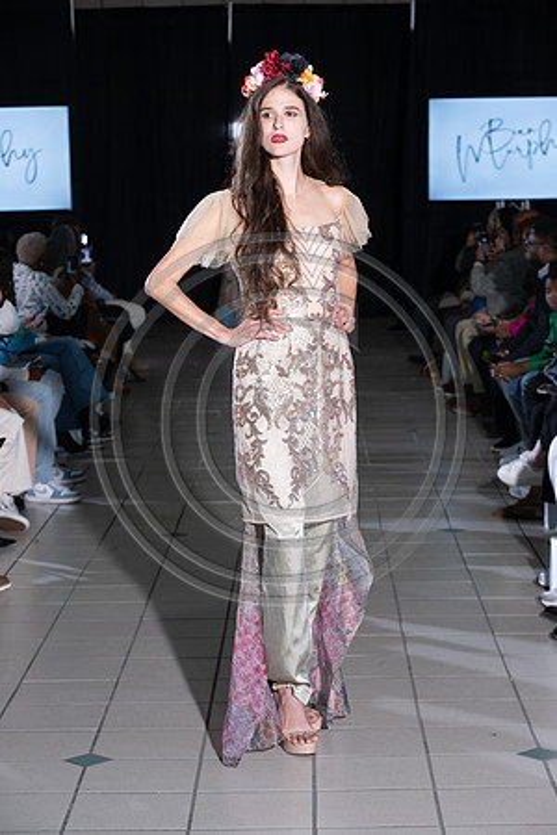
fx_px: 2135
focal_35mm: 92
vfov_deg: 22.1
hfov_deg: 14.9
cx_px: 278
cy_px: 418
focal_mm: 92
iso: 1000
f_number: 6.3
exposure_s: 1/160
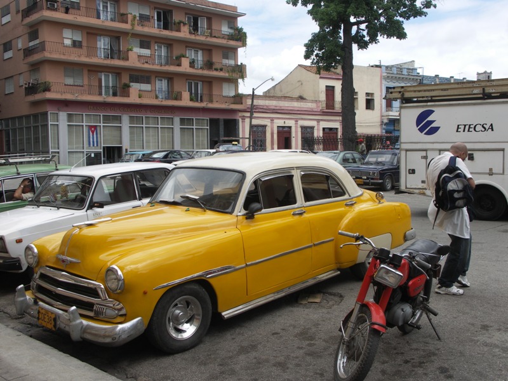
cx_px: 254
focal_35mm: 40
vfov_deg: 36.0
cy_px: 190
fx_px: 587
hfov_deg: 46.8
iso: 50
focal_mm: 10.5
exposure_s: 1/200
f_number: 5.6
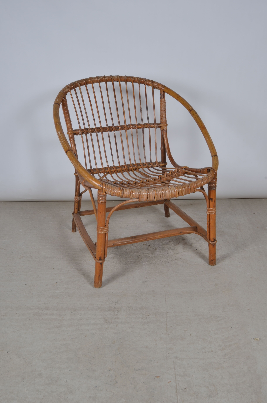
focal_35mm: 36
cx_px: 134
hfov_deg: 36.7
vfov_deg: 53.2
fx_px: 402
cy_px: 202
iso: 100
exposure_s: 1/125
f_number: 14
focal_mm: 24
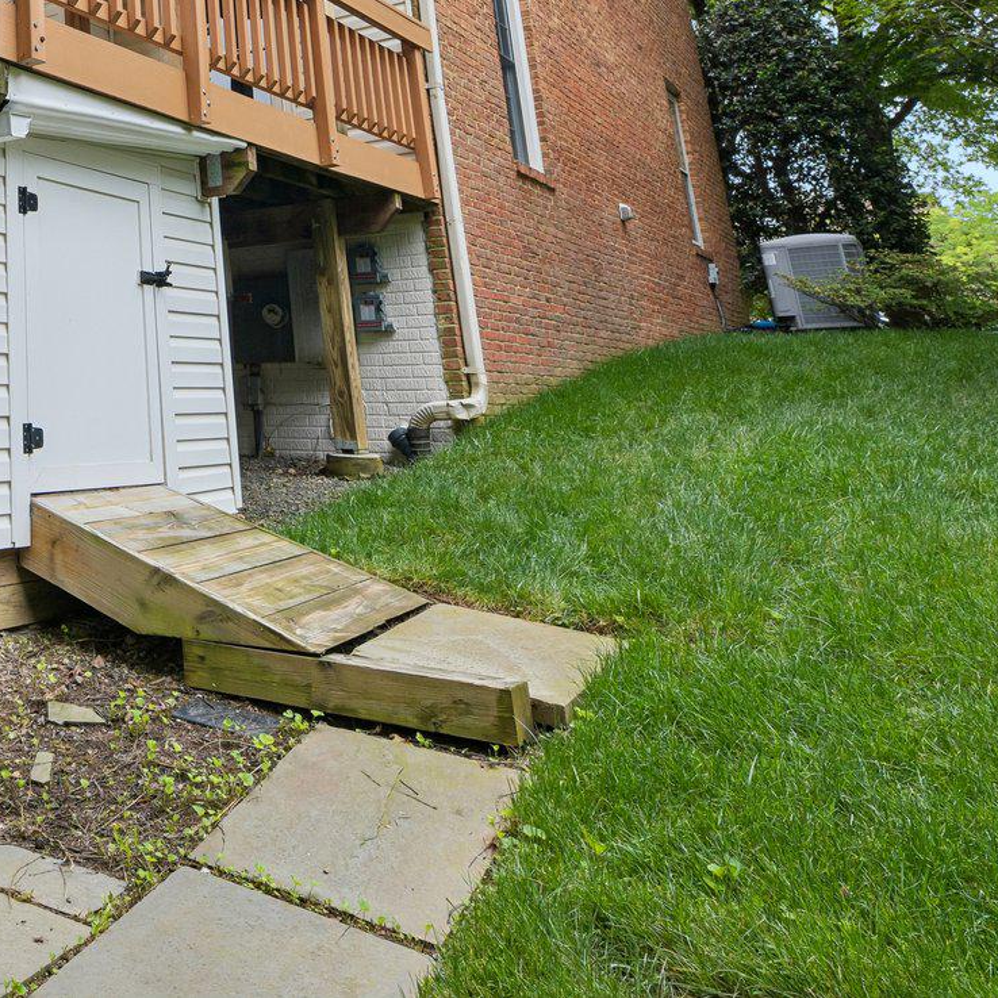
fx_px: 1076
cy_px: 78
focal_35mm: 33
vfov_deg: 44.7
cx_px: -93
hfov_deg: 40.4
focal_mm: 14
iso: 100
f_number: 8
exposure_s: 1/40
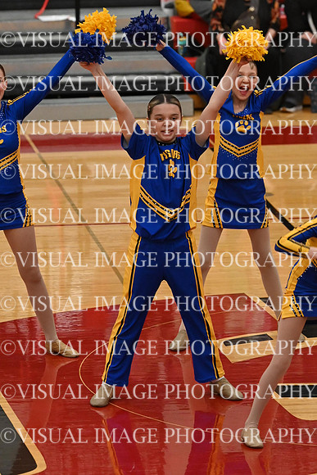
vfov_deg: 7.9
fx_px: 3458
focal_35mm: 262
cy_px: 238
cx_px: 158
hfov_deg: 5.2
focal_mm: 175
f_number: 4
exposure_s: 1/400
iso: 6400
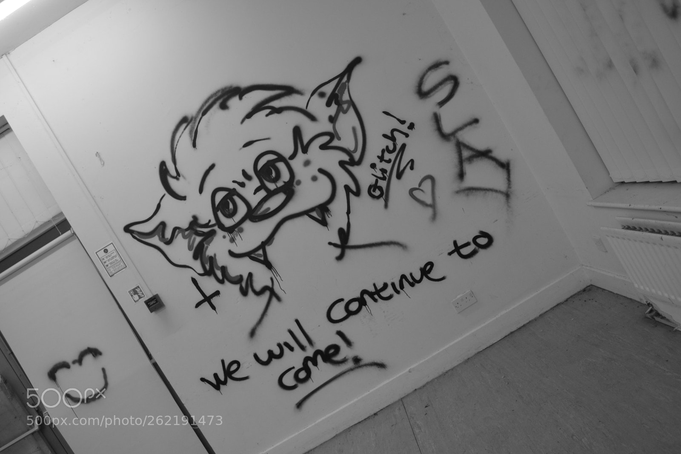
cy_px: 227
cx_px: 340
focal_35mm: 30
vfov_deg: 43.6
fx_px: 567
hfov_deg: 61.9
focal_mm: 20
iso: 450
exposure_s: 1/60
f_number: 4
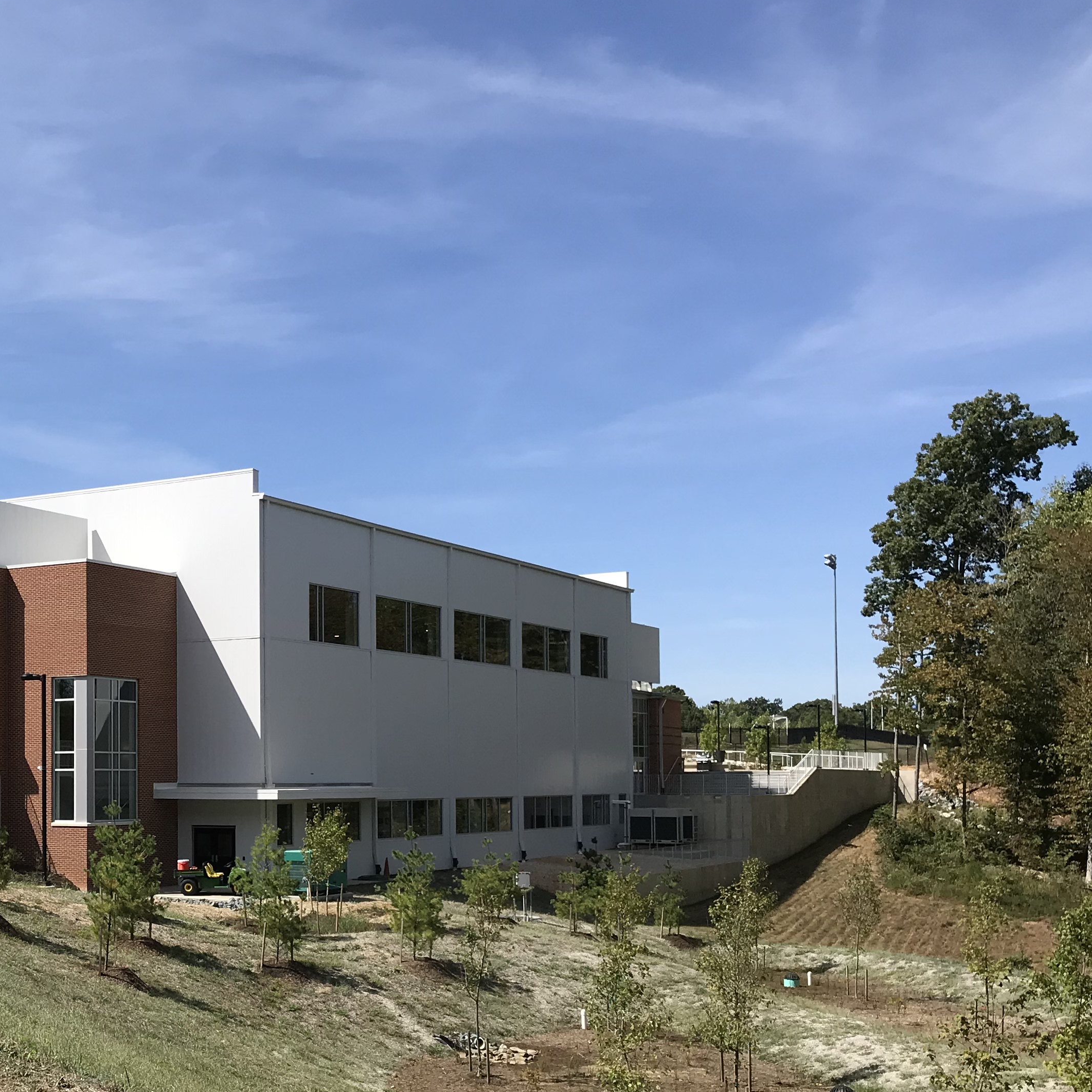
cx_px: 164
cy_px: 721
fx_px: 1677
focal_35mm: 47
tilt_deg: +1.7
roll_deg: +0.7
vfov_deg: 35.7
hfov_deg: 34.5
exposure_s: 1/2519
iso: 20
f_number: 1.8
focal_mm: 3.99
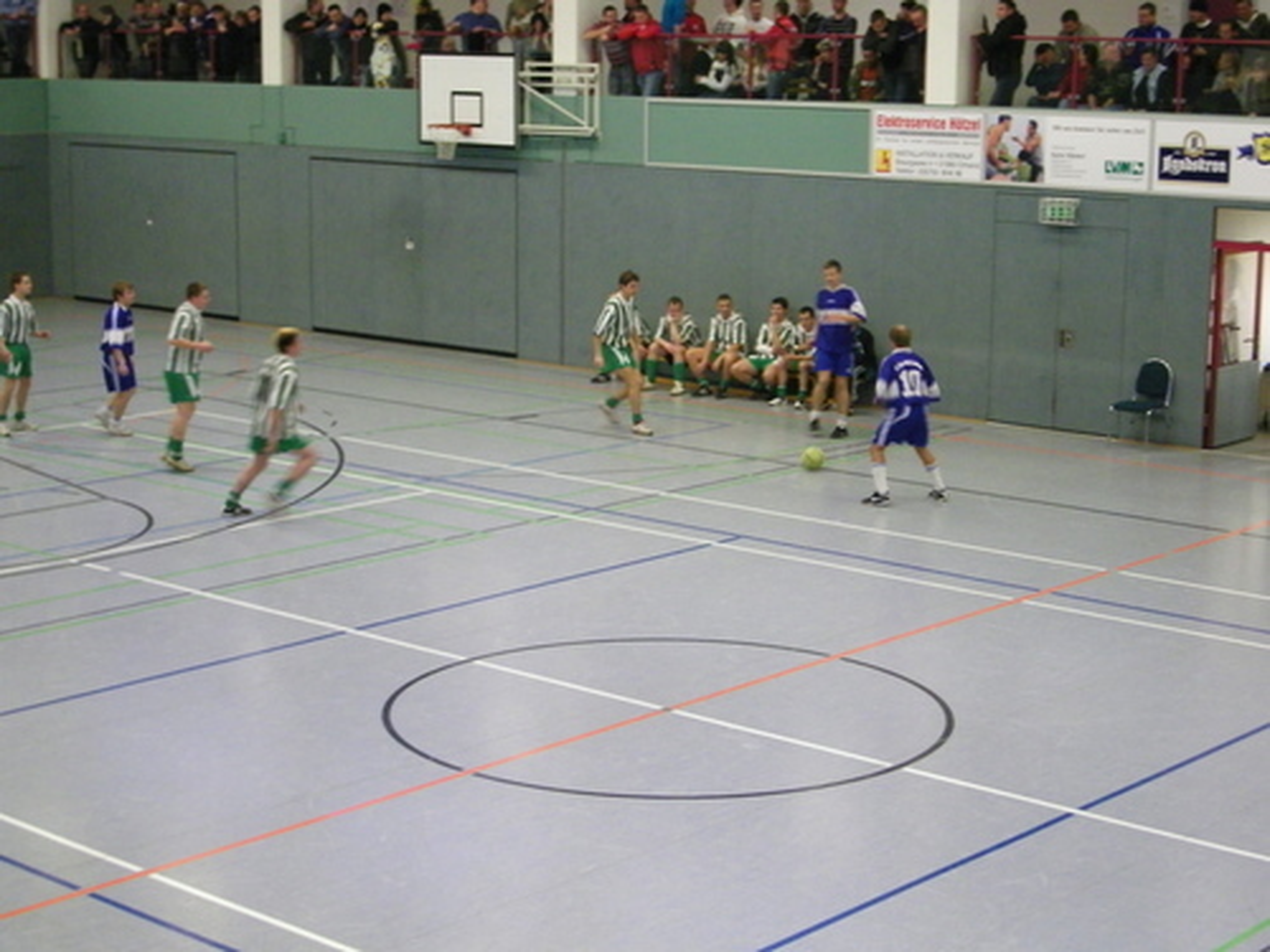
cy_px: 476
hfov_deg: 29.4
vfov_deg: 22.3
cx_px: 635
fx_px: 2421
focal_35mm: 66
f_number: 4.1
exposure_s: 1/30
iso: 320
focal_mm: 11.7
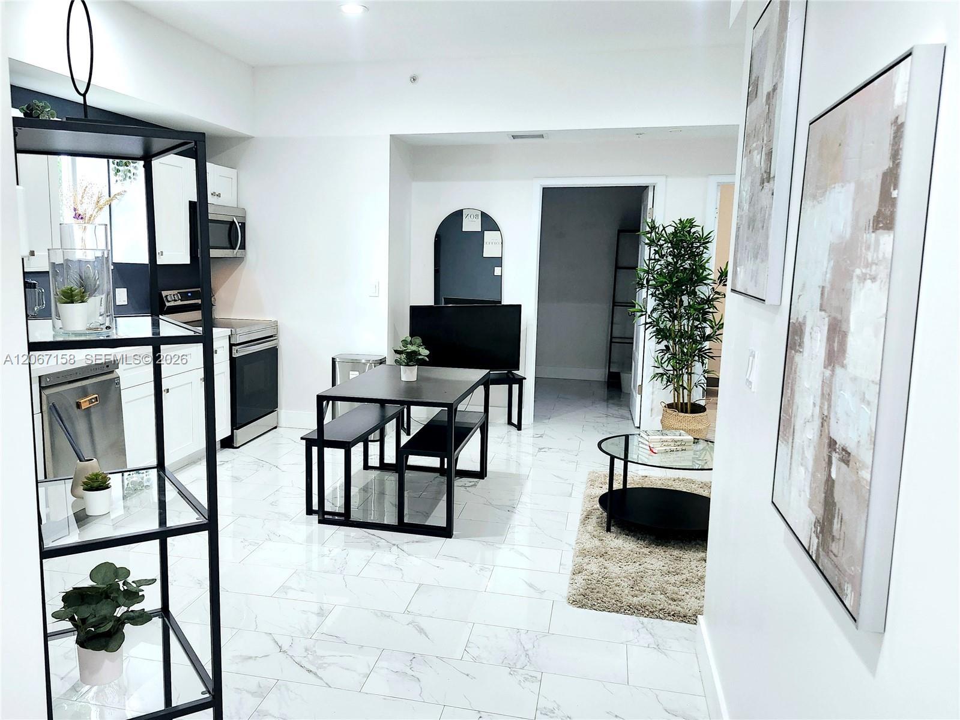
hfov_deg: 73.9
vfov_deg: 58.9
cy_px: 360
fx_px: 638
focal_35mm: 23
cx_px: 480
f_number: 1.8
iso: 400
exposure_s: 1/120
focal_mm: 5.54
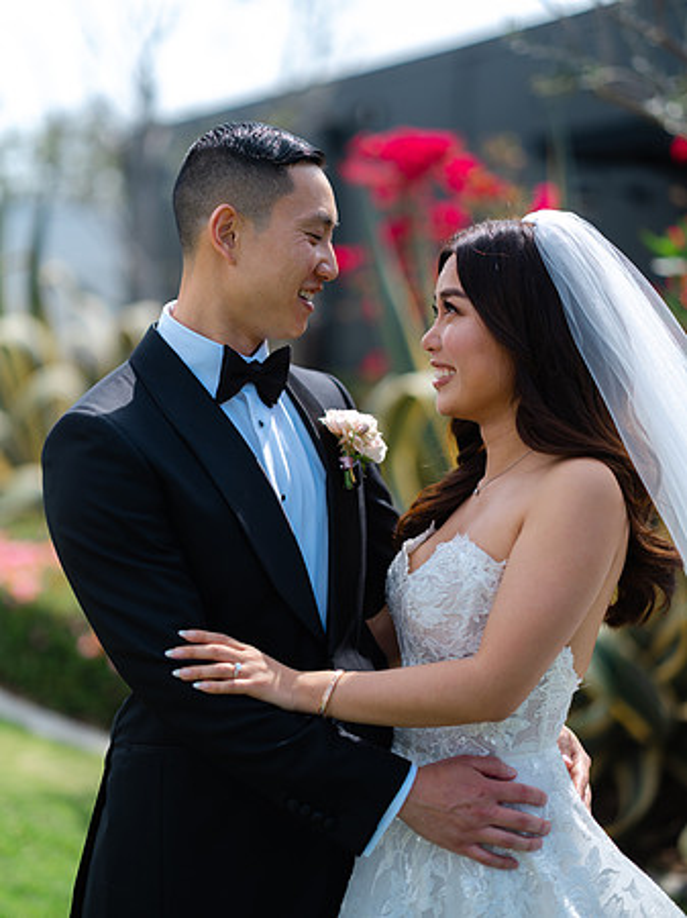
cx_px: 344
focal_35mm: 63
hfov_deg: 23.3
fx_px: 1669
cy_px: 459
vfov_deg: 30.7
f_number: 1.7
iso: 100
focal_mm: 80
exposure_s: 1/4000
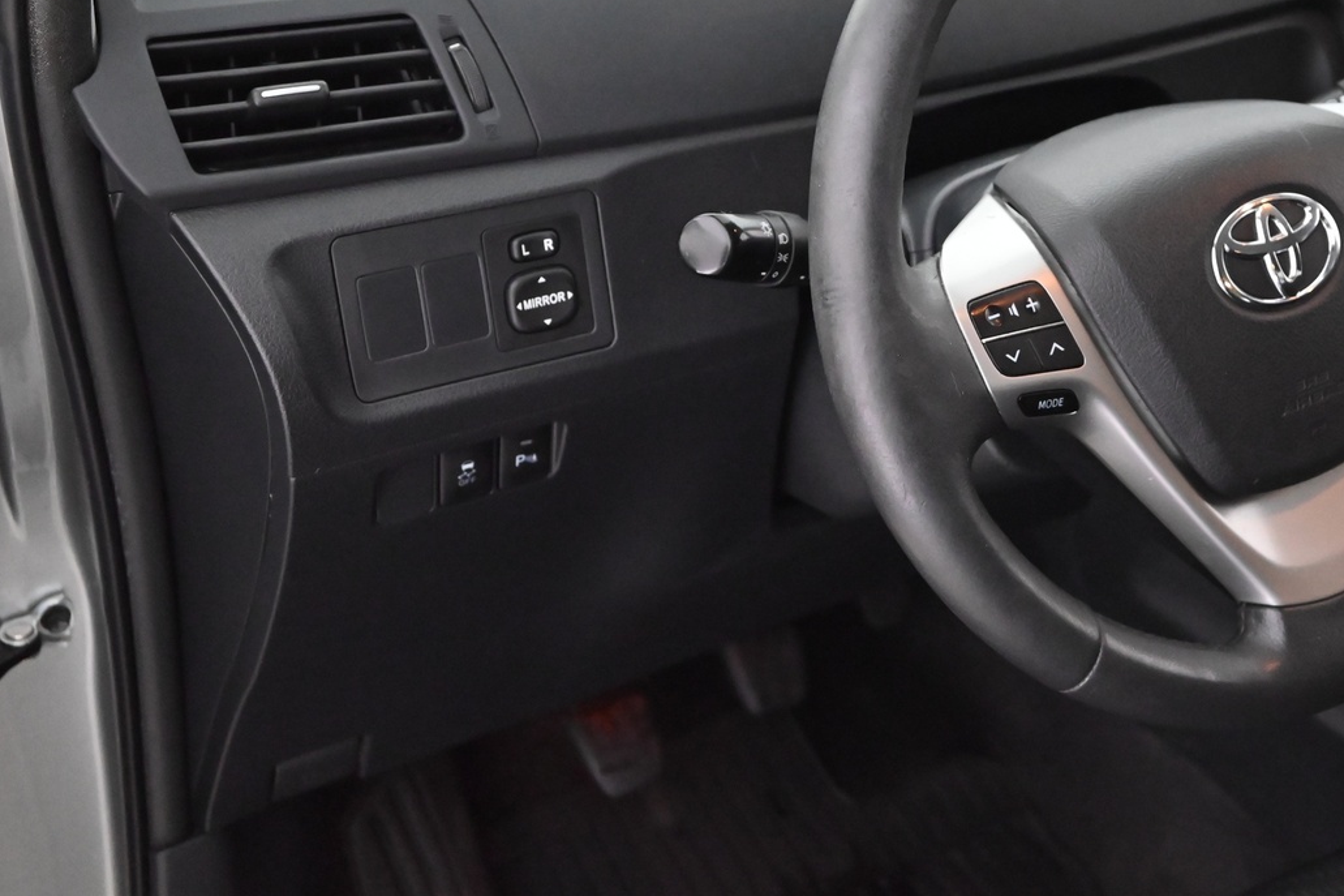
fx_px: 2053
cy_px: 275
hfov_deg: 35.6
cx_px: 962
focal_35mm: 55
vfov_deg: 24.4
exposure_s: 1/60
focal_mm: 35
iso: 8000
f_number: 5
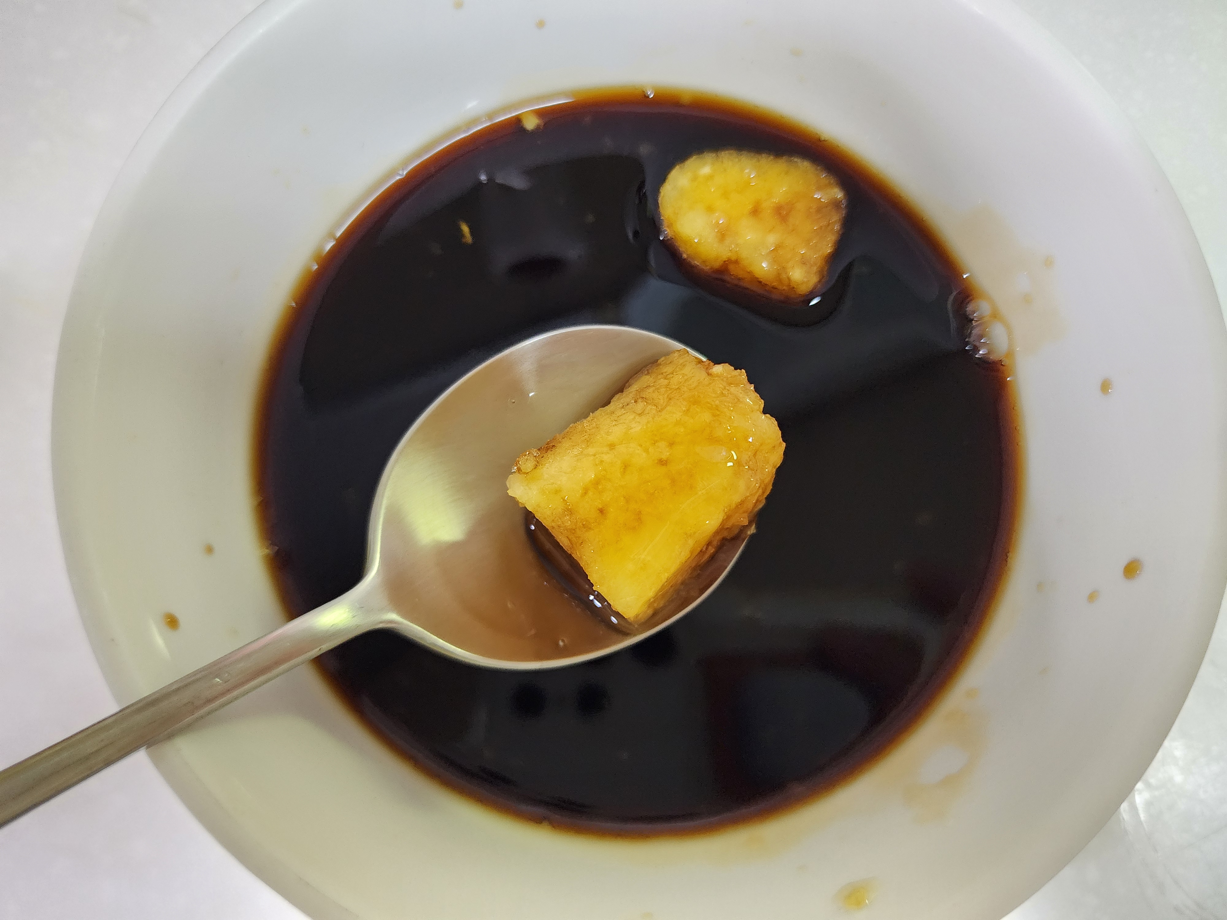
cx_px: 614
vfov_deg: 58.9
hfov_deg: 73.9
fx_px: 815
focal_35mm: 23
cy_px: 460
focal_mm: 6.4
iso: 640
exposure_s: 1/120
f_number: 1.8
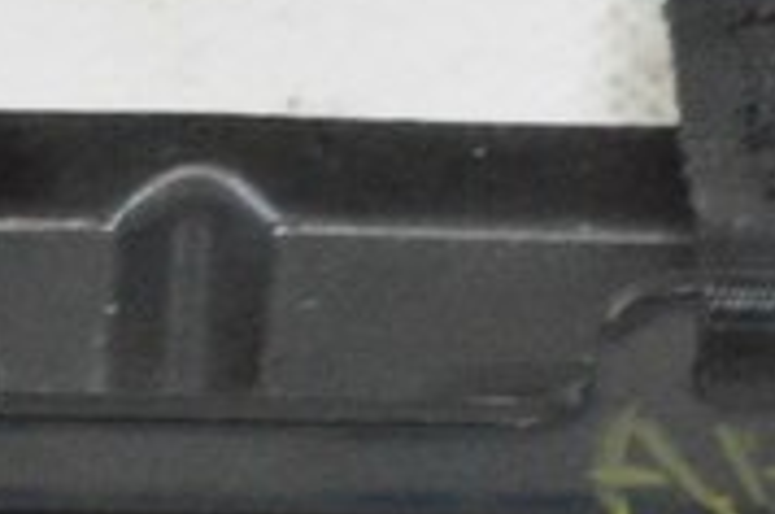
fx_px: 7414
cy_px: 233
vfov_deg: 4.0
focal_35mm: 345
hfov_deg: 5.9
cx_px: 1019
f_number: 20
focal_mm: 40
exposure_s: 1/20
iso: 6400
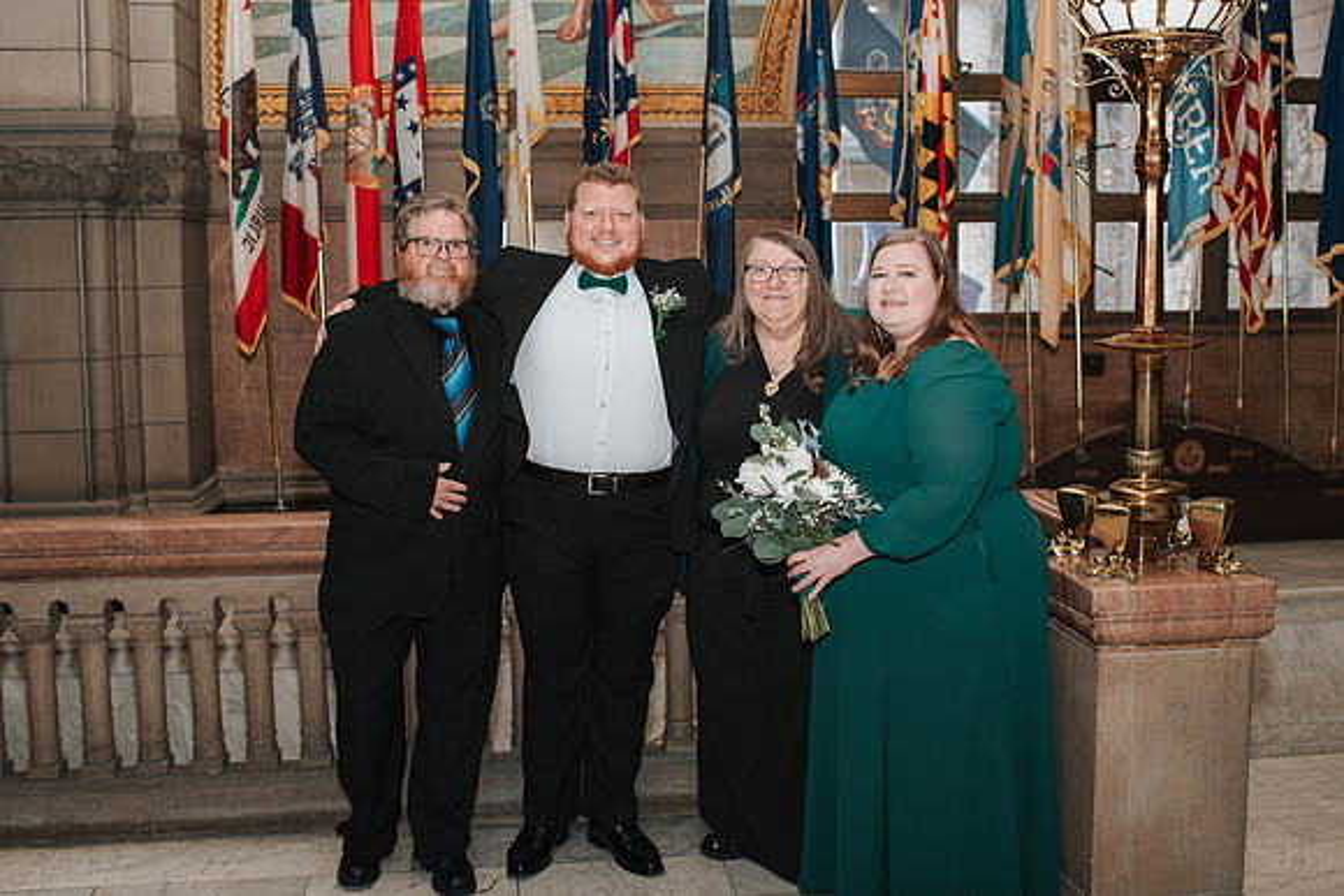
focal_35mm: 39
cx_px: 672
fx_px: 1453
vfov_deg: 34.3
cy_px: 398
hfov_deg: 49.6
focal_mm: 35
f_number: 3.5
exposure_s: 1/200
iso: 1000
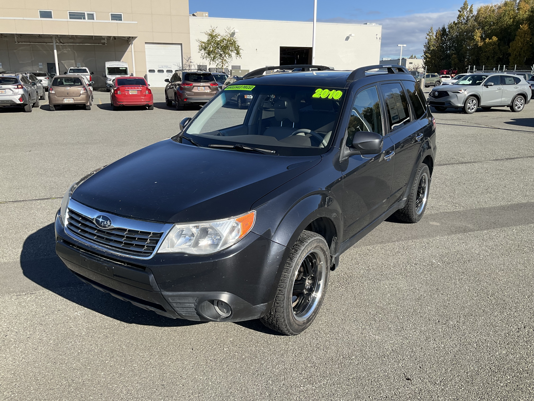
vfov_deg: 48.2
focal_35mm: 29
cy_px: 200
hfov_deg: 61.7
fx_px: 447
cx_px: 267
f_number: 1.8
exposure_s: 1/1342
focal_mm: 3
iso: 25
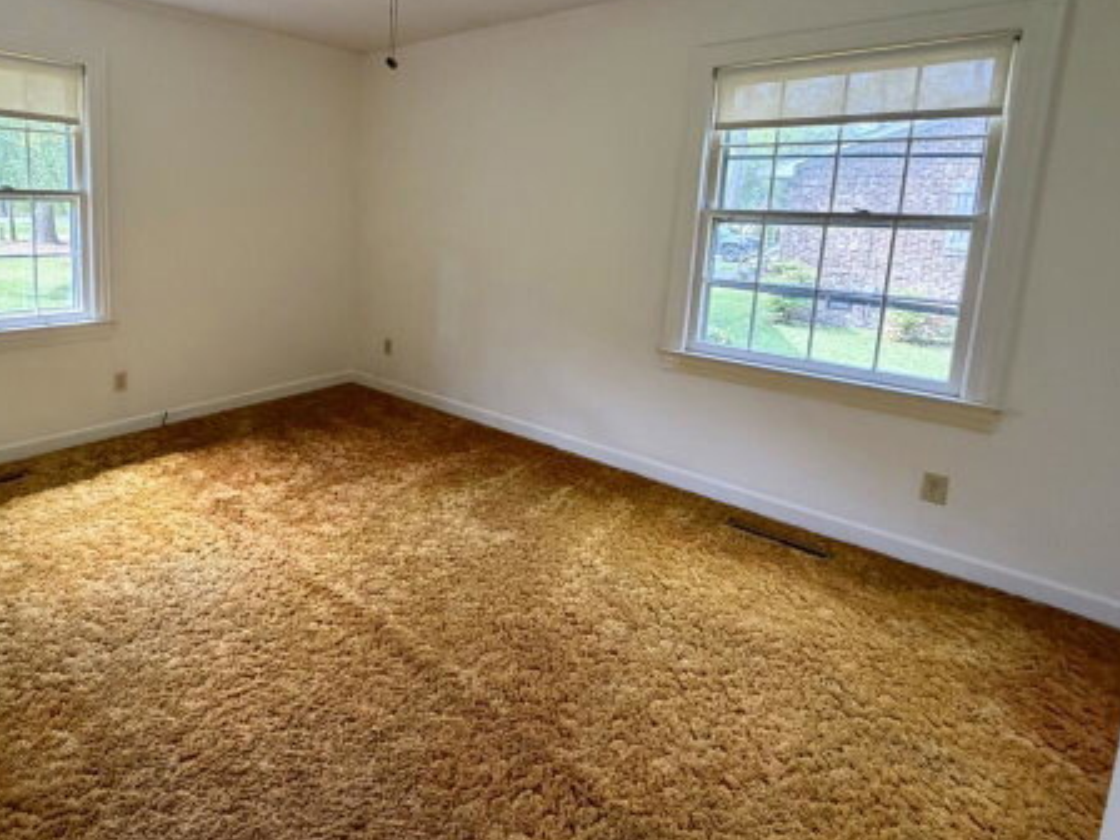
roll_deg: +0.0
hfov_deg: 78.9
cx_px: 368
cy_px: 288
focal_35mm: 20
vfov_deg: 64.4
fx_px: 647
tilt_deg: -6.1
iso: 250
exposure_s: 1/121
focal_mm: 2.22
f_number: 2.2
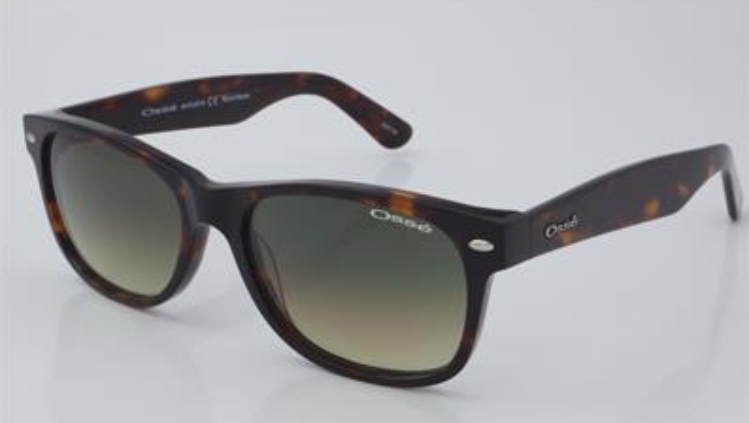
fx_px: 1570
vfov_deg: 15.3
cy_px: 240
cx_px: 375
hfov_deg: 26.8
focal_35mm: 79
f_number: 32
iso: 100
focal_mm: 50
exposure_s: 1/4
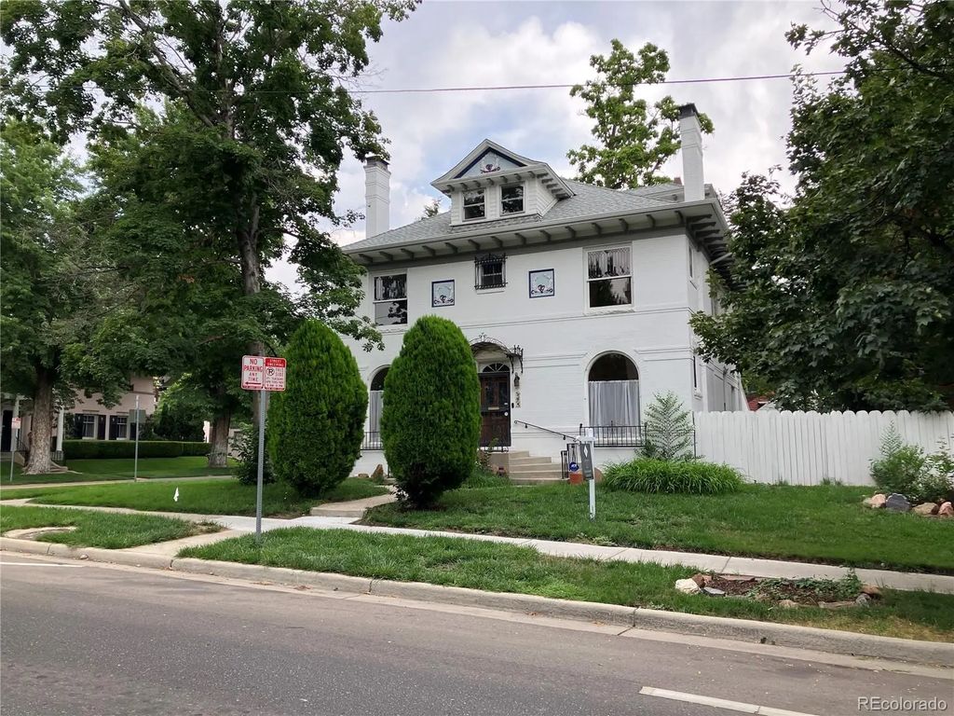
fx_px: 772
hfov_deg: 63.4
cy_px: 358
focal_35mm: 28
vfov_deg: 49.7
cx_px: 477
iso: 32
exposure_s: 1/362
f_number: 1.8
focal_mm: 3.99
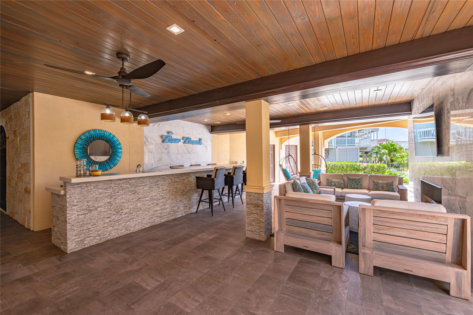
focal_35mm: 15
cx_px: 236
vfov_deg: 77.2
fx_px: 197
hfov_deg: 100.4
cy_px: 158
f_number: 9
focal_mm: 15
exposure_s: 1/15
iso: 125
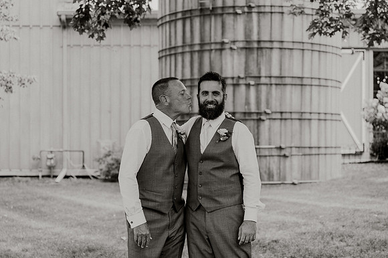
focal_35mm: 73
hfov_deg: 27.8
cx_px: 179
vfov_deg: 18.7
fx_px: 785
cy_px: 145
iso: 125
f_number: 3.2
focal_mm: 63
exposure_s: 1/200
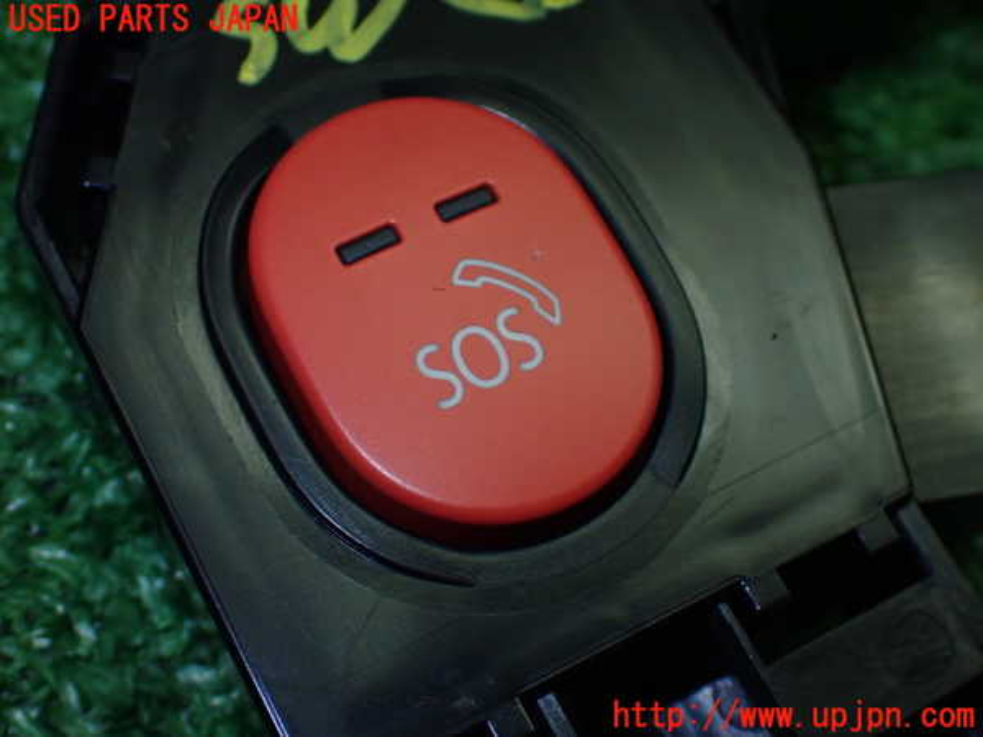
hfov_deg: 33.2
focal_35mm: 58
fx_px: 1647
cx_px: 492
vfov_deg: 25.2
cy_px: 368
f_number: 3.5
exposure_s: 1/250
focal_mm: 10.35
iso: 500
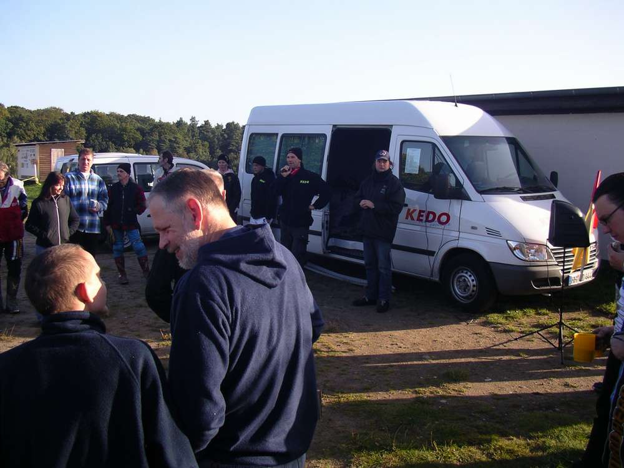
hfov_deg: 50.1
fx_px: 667
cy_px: 234
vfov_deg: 38.7
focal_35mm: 37
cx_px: 312
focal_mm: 5.7
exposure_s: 1/320
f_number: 2.8
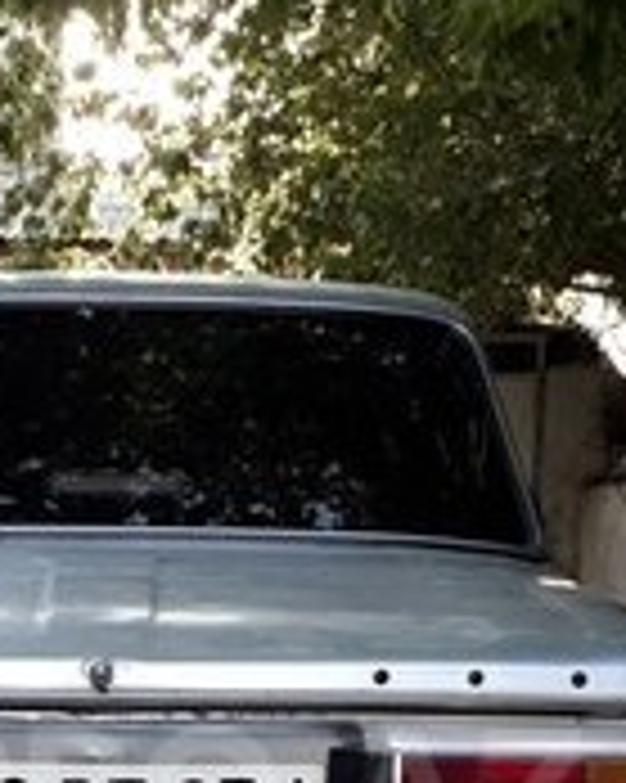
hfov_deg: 20.2
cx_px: 122
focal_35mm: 75
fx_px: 1738
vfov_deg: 24.2
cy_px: 796
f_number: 1.9
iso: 64
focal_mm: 3.6
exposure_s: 1/100
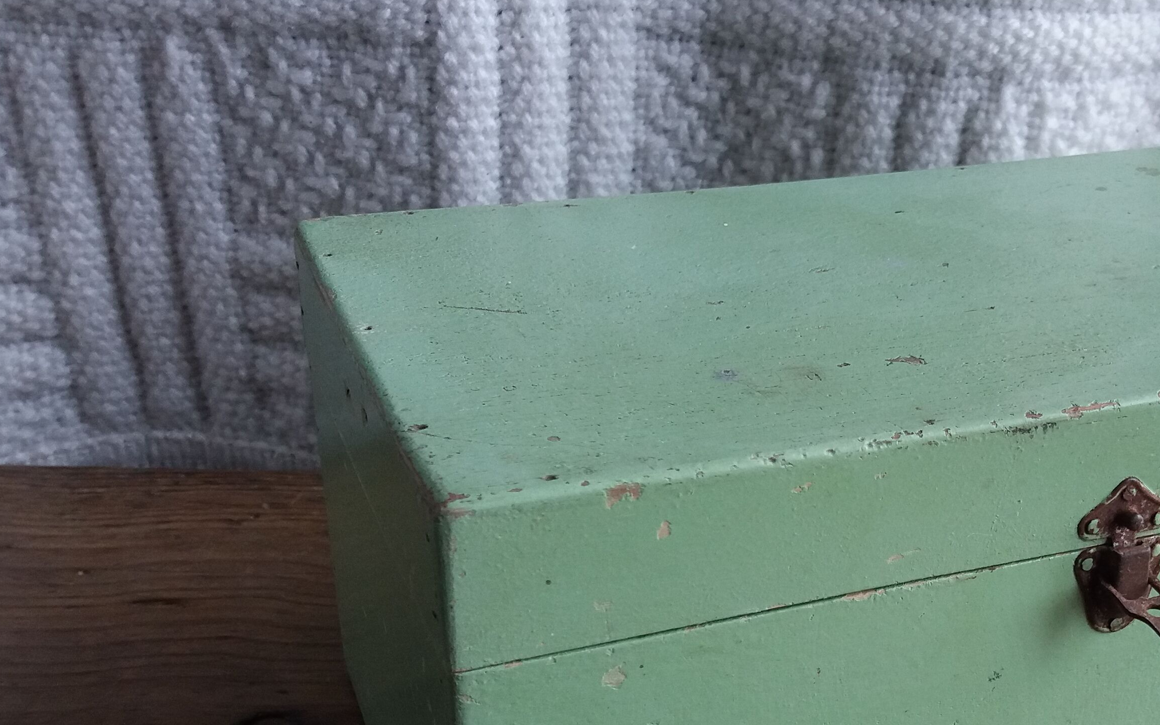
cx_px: 859
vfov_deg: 24.2
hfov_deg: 37.3
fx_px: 1676
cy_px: 531
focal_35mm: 53
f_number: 1.9
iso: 64
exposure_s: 1/50
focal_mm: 3.7
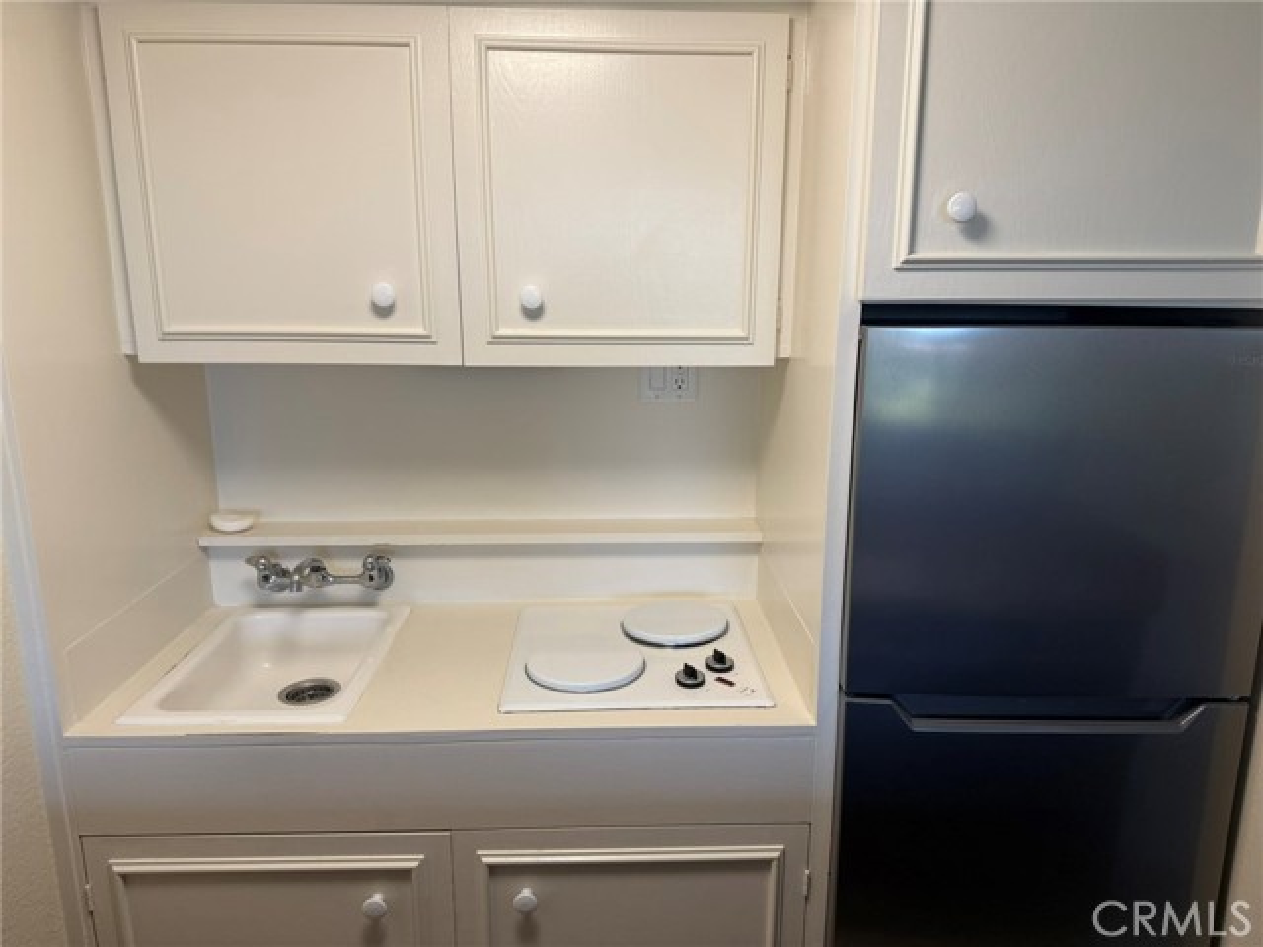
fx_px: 876
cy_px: 474
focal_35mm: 24
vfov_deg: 56.8
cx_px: 632
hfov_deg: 71.6
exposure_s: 1/120
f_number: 1.78
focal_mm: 6.76
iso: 160
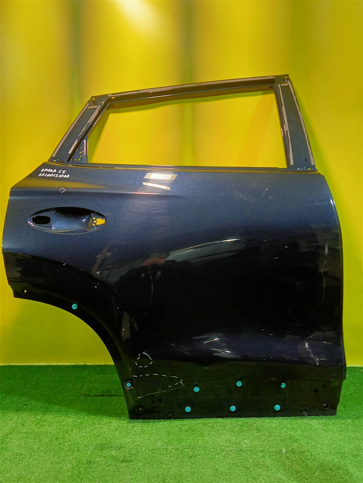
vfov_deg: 63.4
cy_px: 242
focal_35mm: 28
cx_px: 182
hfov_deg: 49.8
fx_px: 391
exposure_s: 1/33.3
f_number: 2.2
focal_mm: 3.65
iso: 121
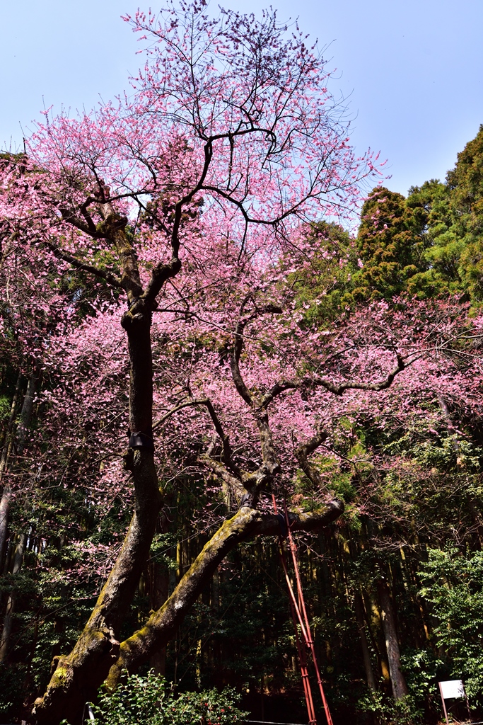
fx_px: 724
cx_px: 242
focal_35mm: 36
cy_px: 362
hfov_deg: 36.9
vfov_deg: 53.1
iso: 200
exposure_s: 1/500
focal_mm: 36
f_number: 6.3
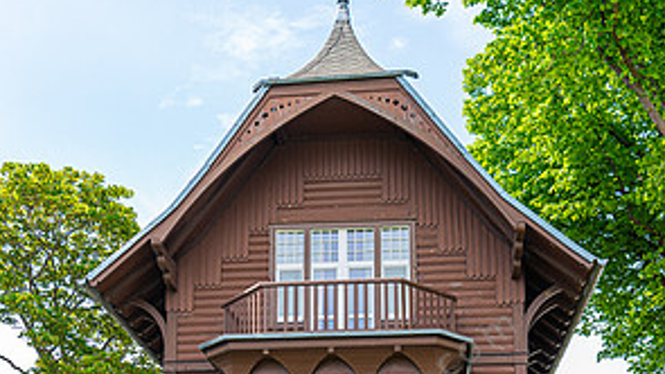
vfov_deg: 20.2
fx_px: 988
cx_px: 334
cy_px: 439
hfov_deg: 37.2
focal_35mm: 56
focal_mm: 35
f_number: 2.8
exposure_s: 1/500
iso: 100
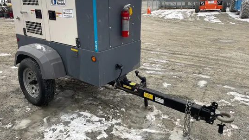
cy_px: 57
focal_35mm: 29
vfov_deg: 40.0
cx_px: 122
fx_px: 191
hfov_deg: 66.1
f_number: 1.6
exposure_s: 1/312
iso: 32
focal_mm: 4.2
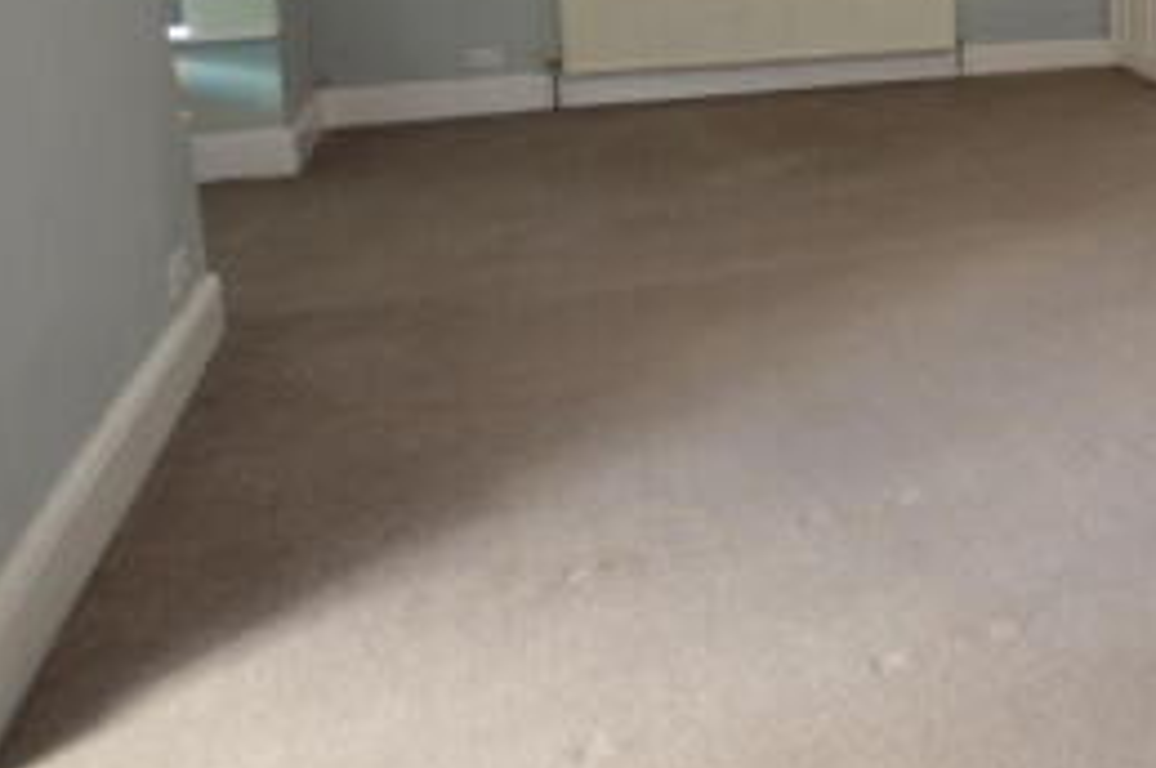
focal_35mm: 38
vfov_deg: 32.4
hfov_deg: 38.9
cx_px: 1348
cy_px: 13
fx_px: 1219
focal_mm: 10
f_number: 3.5
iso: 560
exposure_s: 1/60
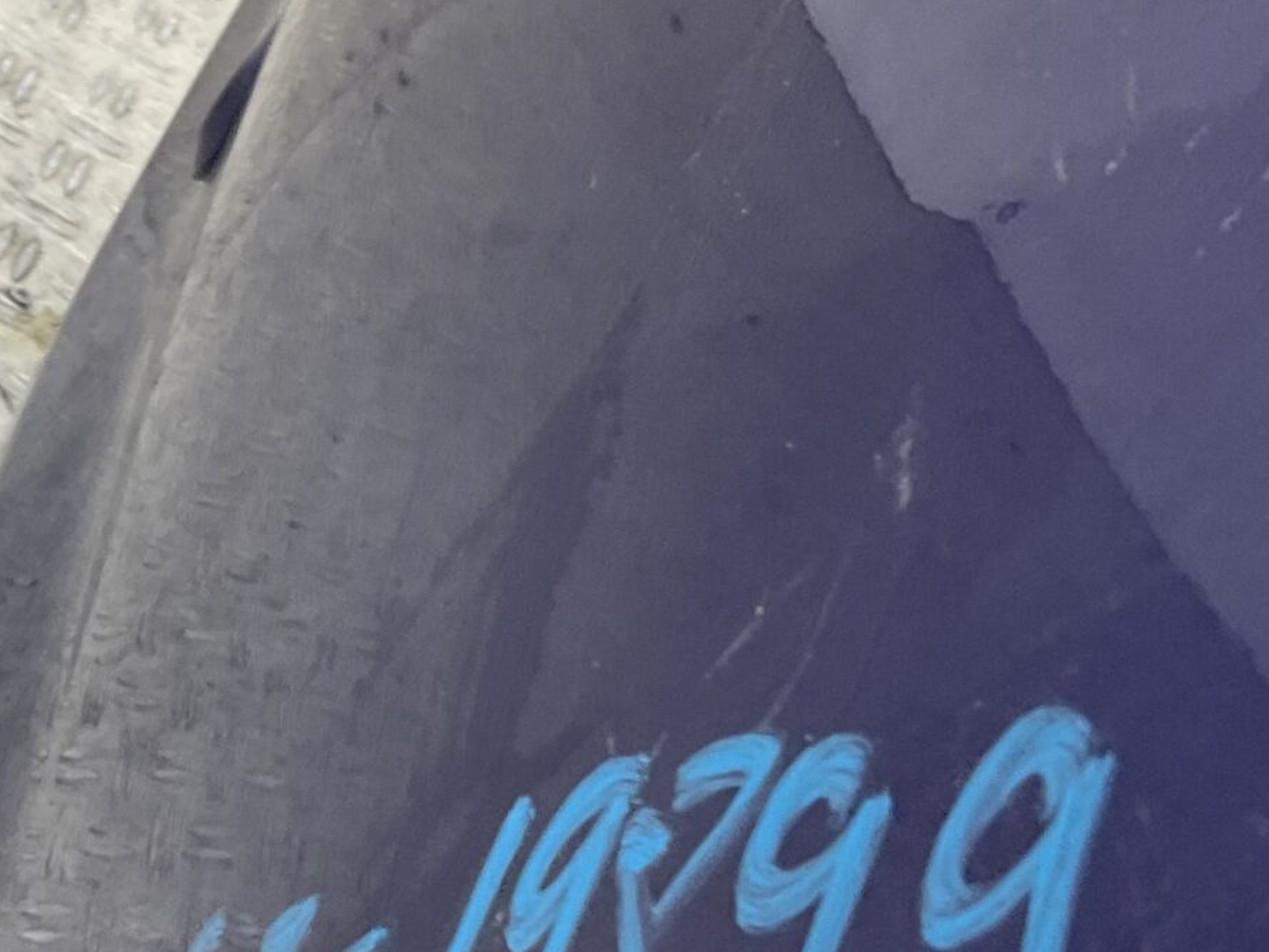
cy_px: 751
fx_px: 3044
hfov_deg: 22.5
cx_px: -55
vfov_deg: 17.6
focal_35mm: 83
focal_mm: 3
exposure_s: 1/100
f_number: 1.8
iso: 32
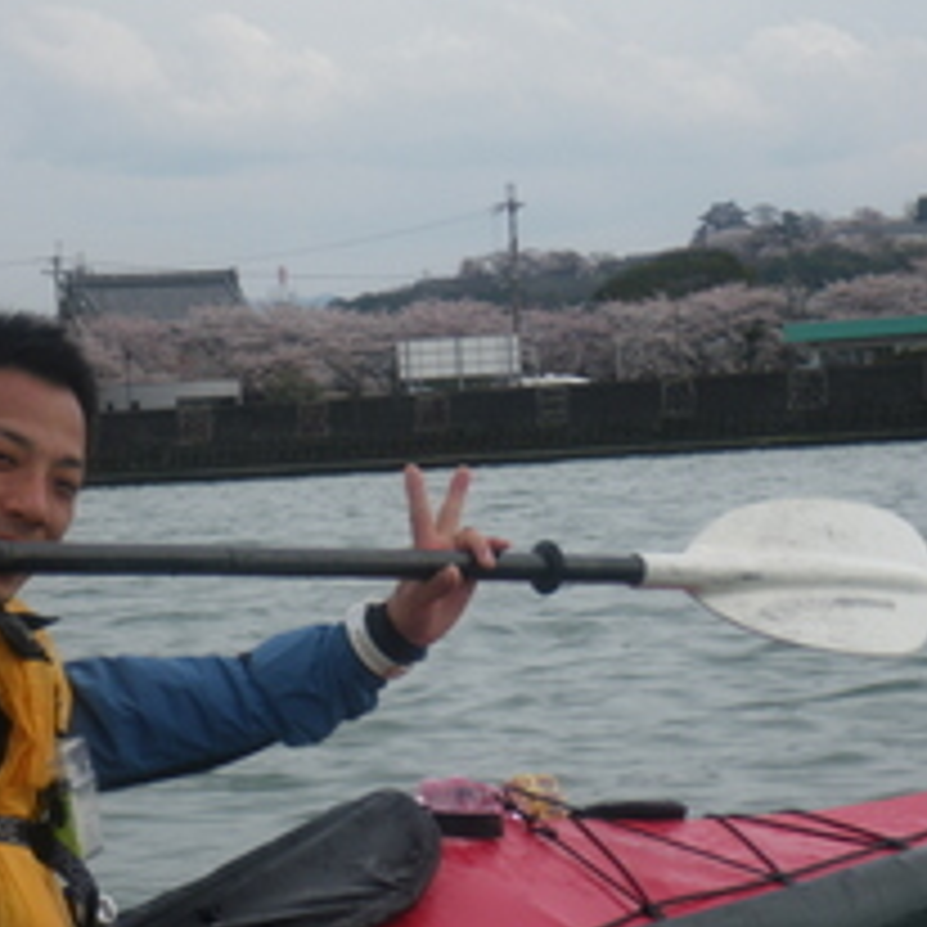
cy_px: 524
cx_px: 436
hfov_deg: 12.4
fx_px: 4272
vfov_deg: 12.4
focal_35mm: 141
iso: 50
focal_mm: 16.7
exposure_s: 1/250
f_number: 5
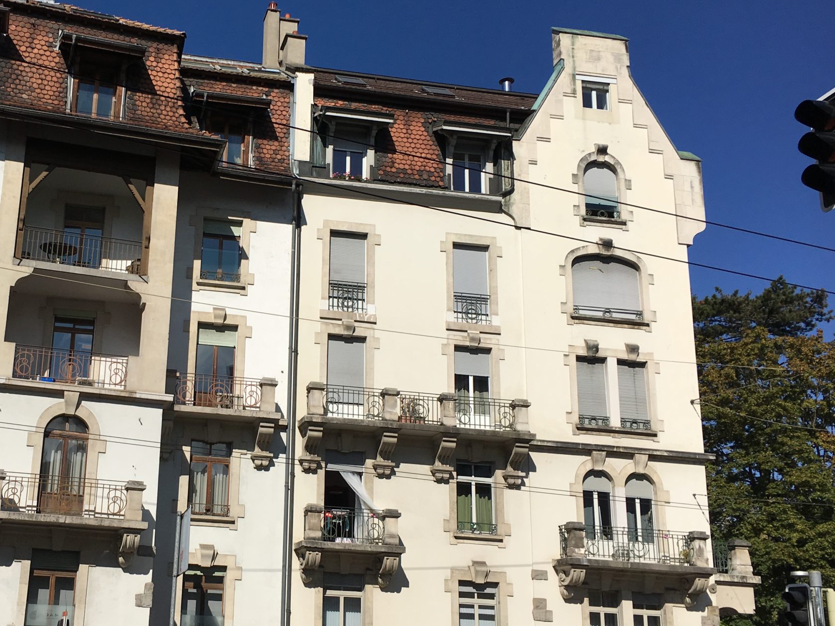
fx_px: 1061
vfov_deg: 32.9
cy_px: 332
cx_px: 239
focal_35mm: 44
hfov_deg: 42.0
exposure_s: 1/3846
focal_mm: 4.15
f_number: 2.2
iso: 25
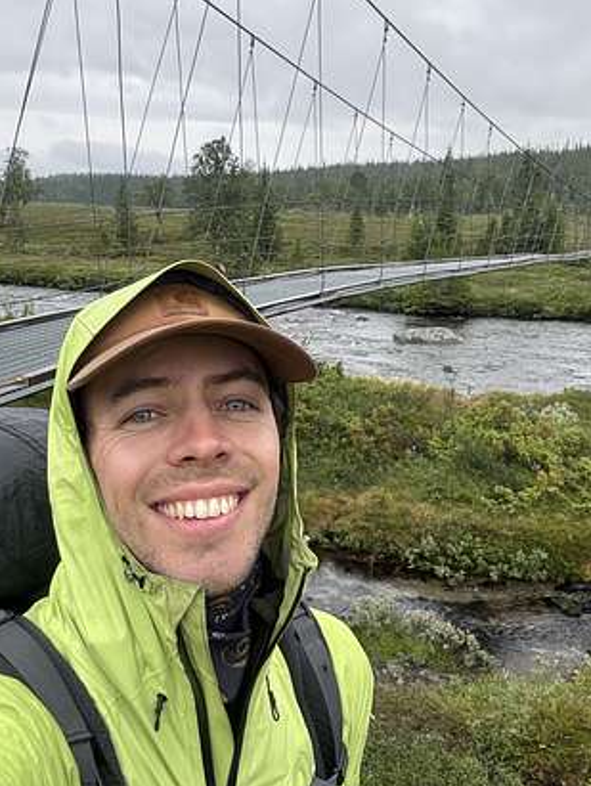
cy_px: 377
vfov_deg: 52.6
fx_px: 796
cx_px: 266
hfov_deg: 40.7
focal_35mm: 35
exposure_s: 1/138
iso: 32
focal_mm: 2.69
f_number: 1.9
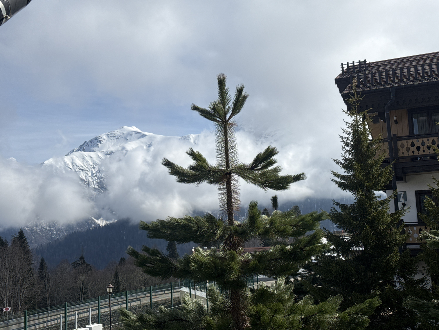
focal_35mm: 48
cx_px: 220
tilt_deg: +6.7
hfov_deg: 39.7
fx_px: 609
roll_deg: +2.5
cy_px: 165
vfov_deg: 30.3
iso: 64
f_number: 1.78
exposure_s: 1/11364
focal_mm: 6.76
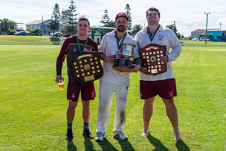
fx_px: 327
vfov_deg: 26.0
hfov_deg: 38.2
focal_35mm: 52
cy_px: 76
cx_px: 113
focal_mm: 52
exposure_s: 1/2000
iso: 400
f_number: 6.3
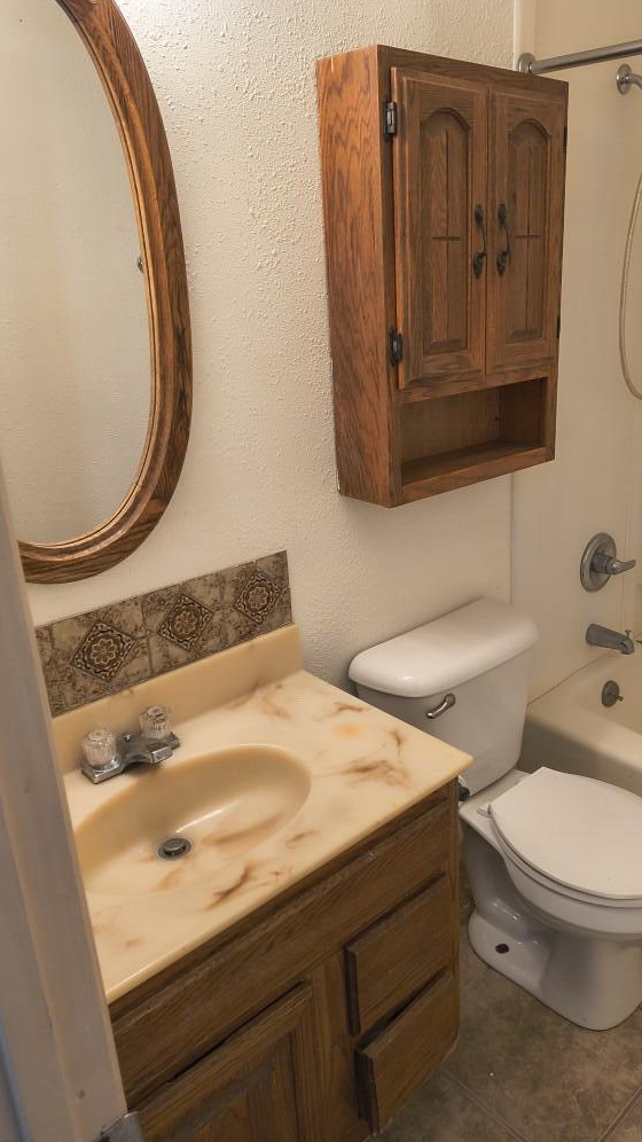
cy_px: 566
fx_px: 848
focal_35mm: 28
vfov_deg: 67.9
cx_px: 396
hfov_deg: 41.2
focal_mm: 4.68
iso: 547
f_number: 1.7
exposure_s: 1/60
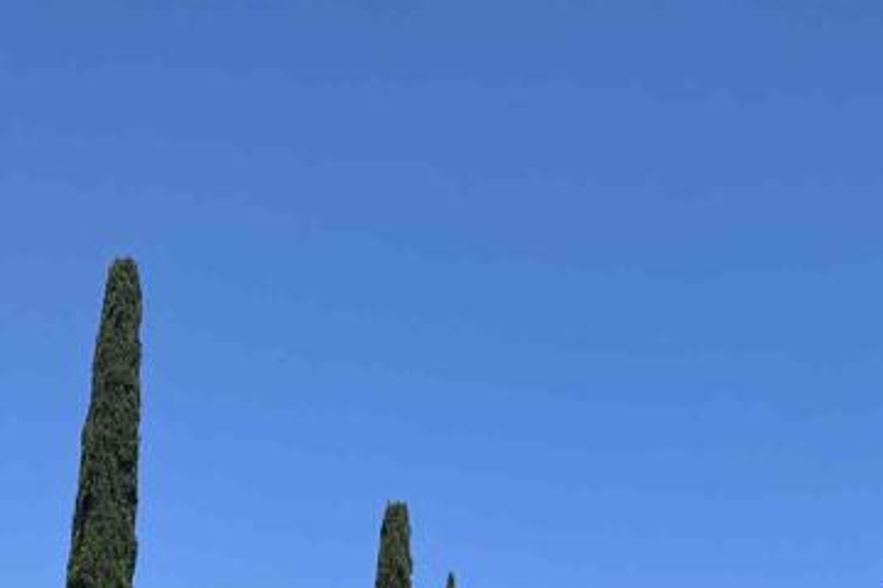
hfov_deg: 26.1
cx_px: 606
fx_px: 1888
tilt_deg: +7.1
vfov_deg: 16.0
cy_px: 931
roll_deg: -2.1
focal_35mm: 77
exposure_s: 1/2315
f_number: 1.8
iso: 32
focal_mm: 4.25
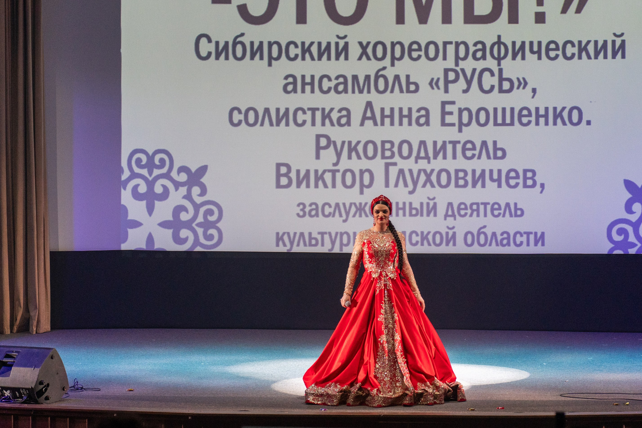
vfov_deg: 13.9
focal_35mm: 98
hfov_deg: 20.8
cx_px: 336
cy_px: 157
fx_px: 1748
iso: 2000
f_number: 3.2
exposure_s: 1/320
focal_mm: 64
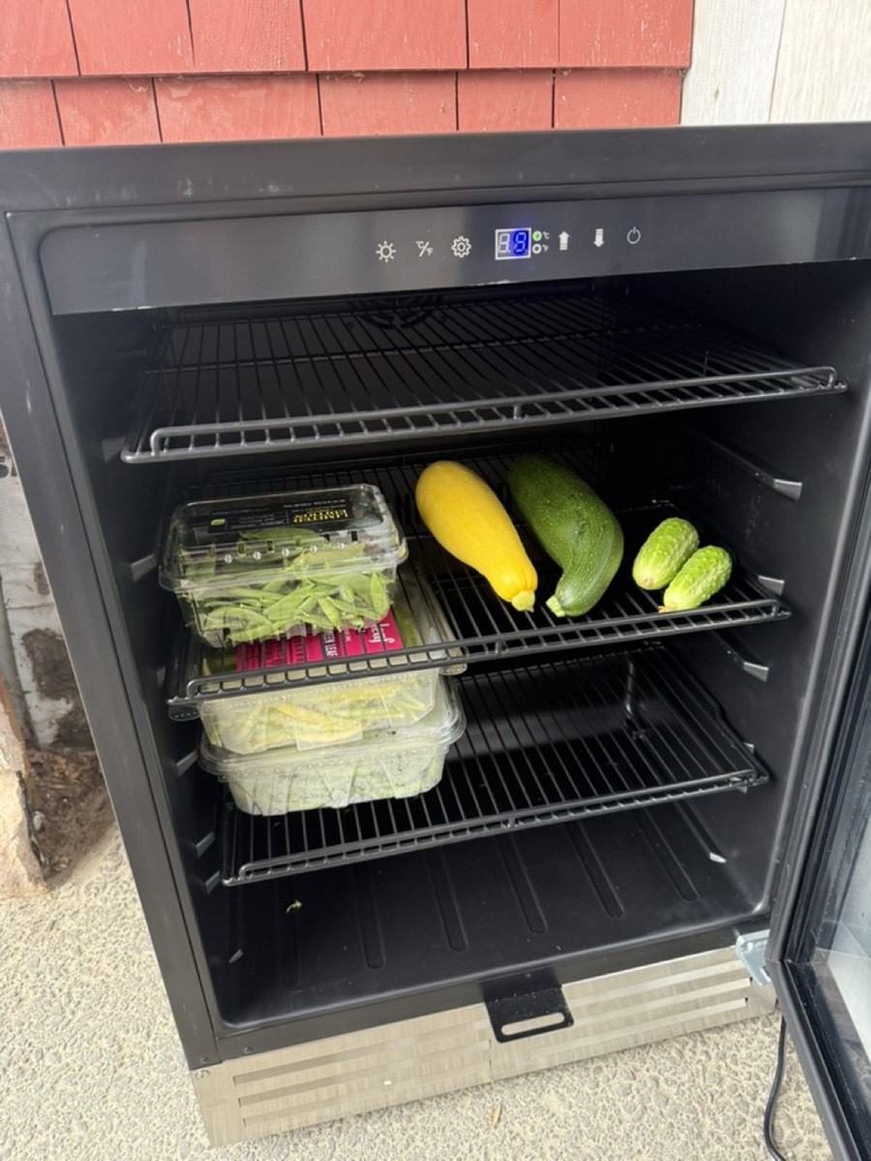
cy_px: 580
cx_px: 436
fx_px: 805
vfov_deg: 71.6
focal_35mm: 24
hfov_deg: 56.8
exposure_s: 1/87
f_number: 1.78
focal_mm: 6.76
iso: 200
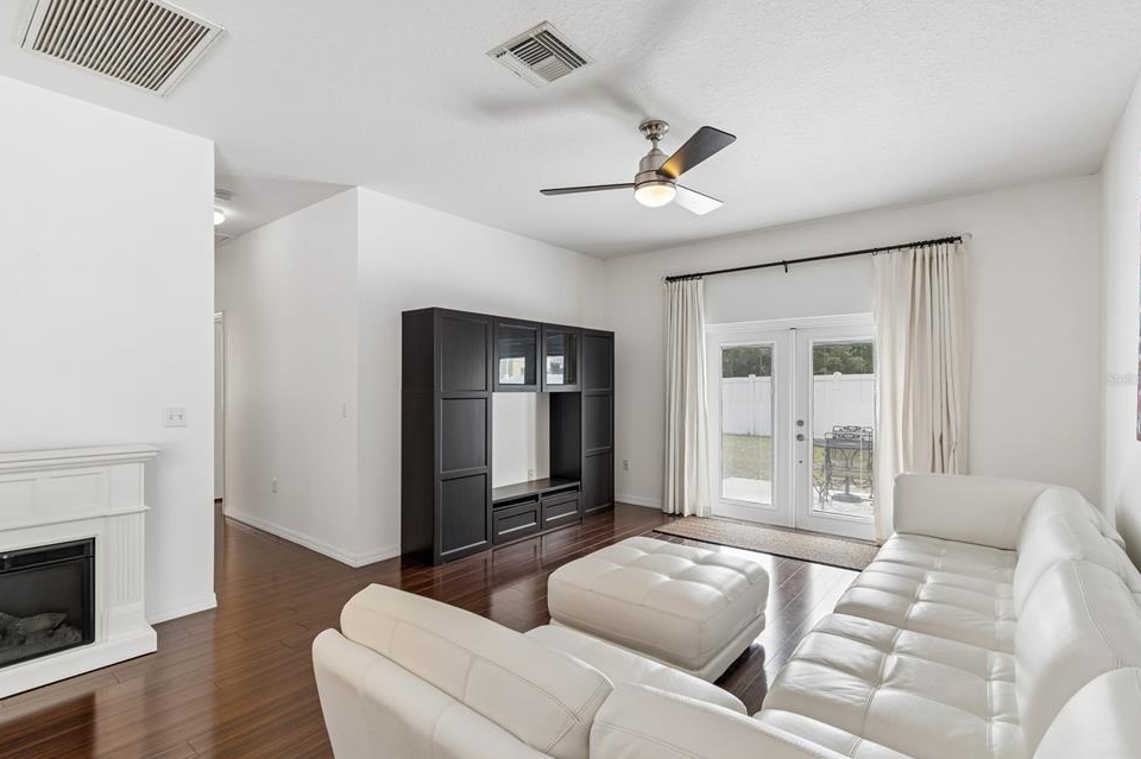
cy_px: 379
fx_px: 507
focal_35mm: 16
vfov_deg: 73.7
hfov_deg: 96.8
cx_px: 566
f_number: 7.1
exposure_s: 1/5
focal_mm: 10
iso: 100
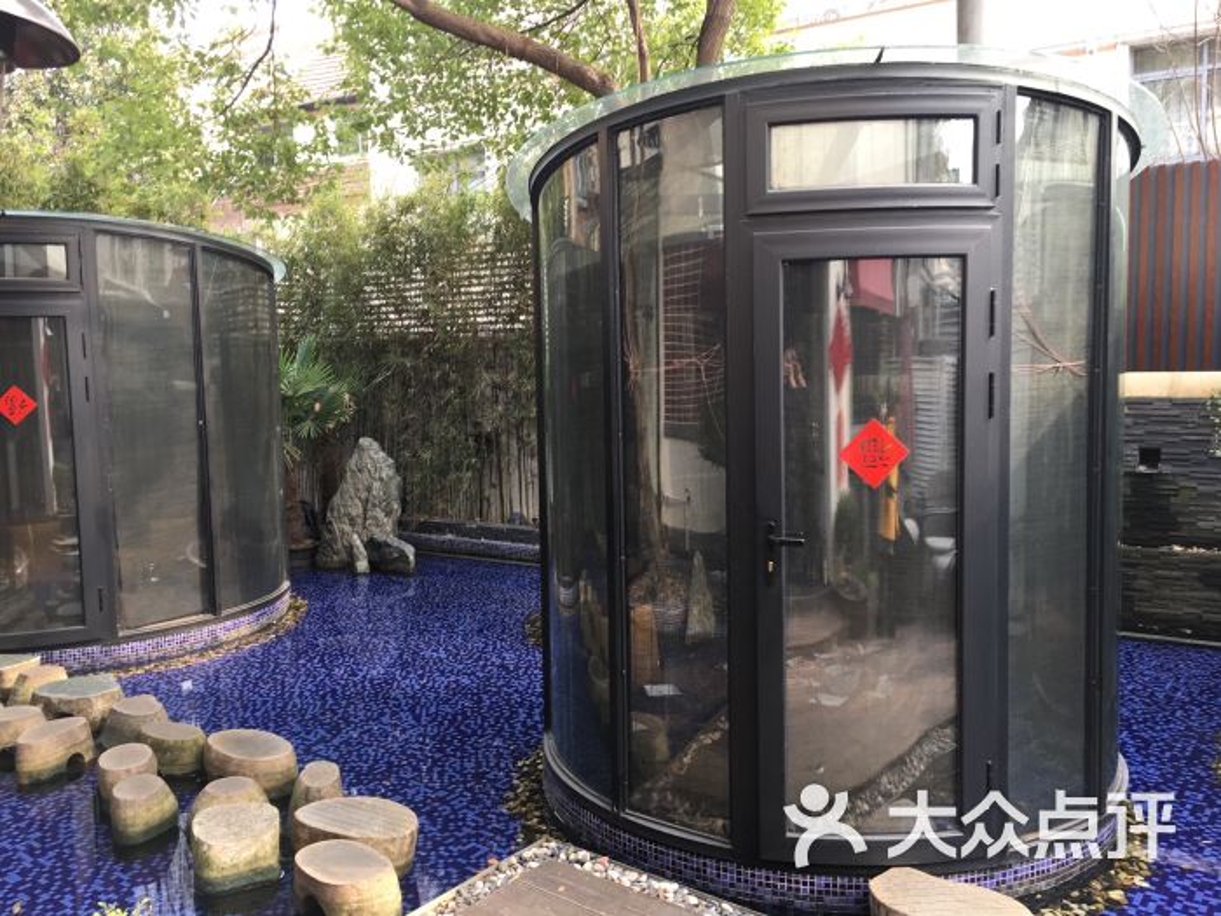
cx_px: 610
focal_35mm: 29
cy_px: 458
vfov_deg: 48.2
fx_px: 1023
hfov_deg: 61.7
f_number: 2.2
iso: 32
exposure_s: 1/50
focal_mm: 4.15
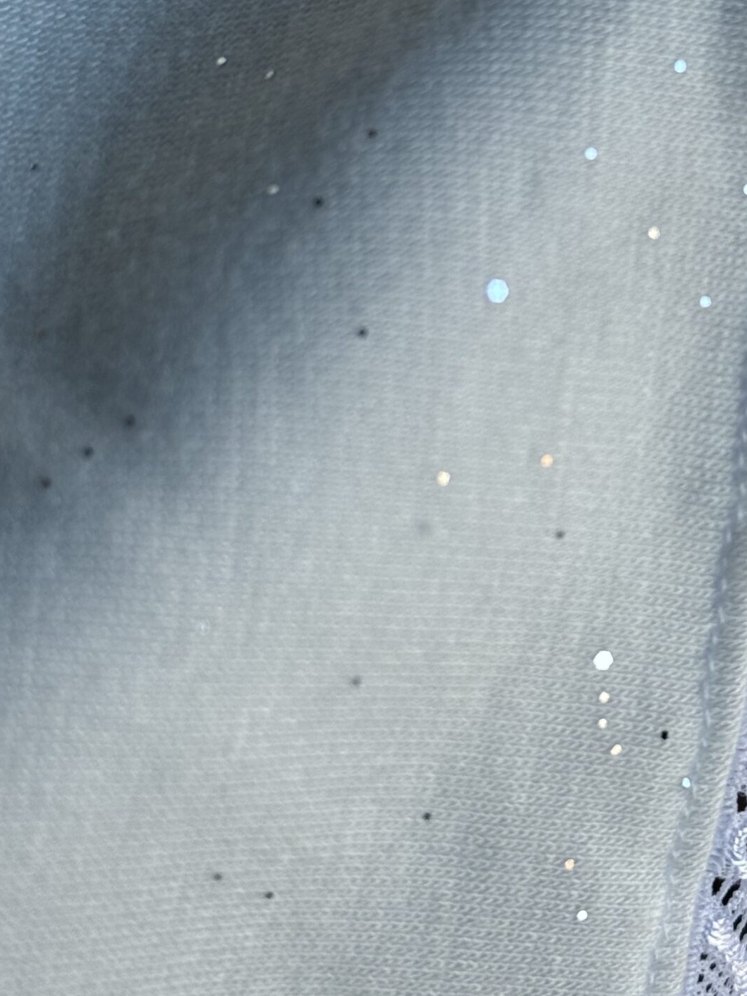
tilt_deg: -55.7
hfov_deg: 16.9
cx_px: 551
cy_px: 360
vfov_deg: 22.4
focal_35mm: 87
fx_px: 2503
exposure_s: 1/657
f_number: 1.78
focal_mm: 6.76
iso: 64
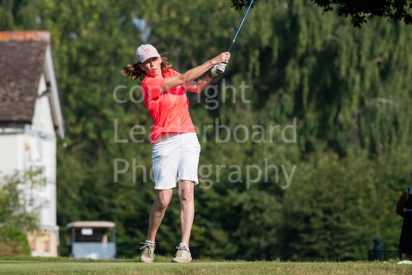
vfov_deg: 3.3
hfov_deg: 4.9
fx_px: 4808
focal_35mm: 420
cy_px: 138
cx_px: 206
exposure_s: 1/2000
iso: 400
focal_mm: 280
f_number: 5.6
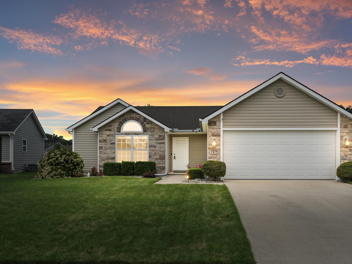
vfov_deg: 43.8
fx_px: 328
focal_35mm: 32
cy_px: 134
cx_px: 196
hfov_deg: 56.3
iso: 800
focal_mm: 19.5
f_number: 5.6
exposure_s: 1/4000
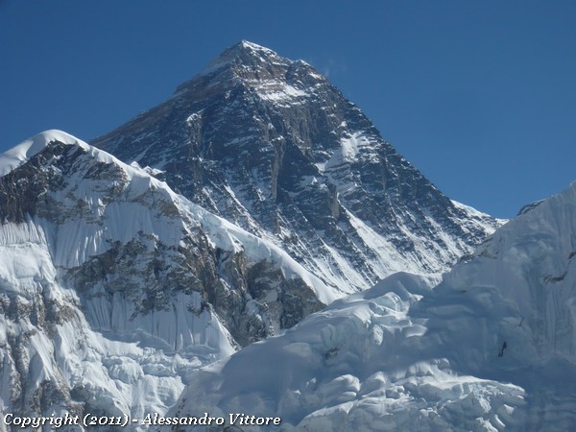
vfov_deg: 14.1
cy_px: 216
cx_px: 288
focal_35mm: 105
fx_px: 1747
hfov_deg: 18.7
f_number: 14
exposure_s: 1/200
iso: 100
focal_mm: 17.4
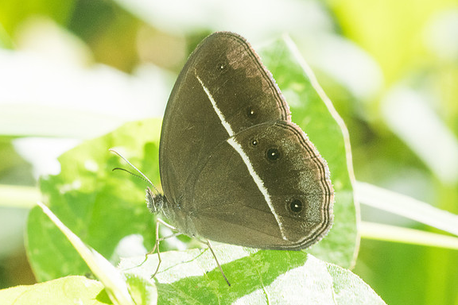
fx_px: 5190
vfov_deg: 3.4
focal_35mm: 408
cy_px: 182
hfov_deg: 5.1
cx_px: 256
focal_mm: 150
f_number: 13
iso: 1000
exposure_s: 1/250
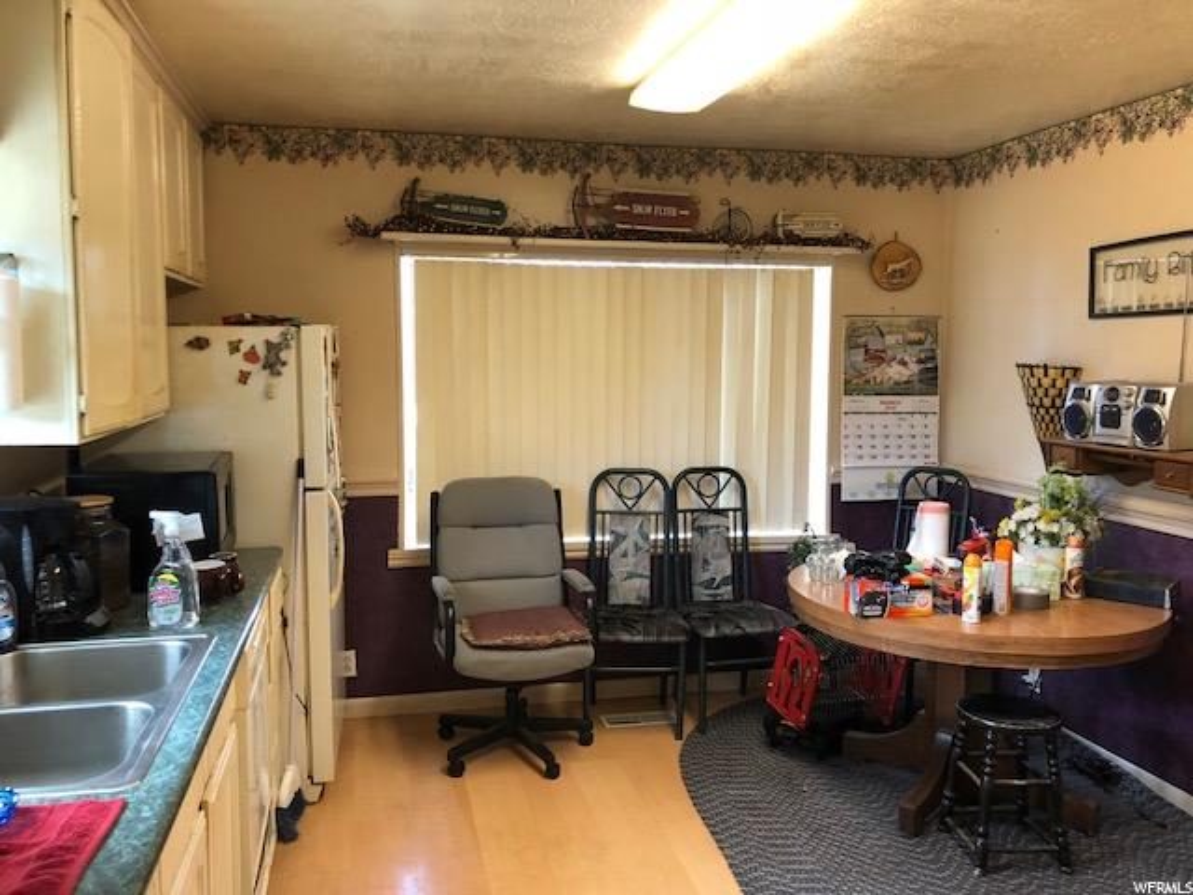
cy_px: 448
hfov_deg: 63.4
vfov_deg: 49.7
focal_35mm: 28
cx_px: 596
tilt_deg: -4.8
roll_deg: +0.5
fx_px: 965
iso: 40
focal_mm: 4
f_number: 1.8
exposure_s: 1/20
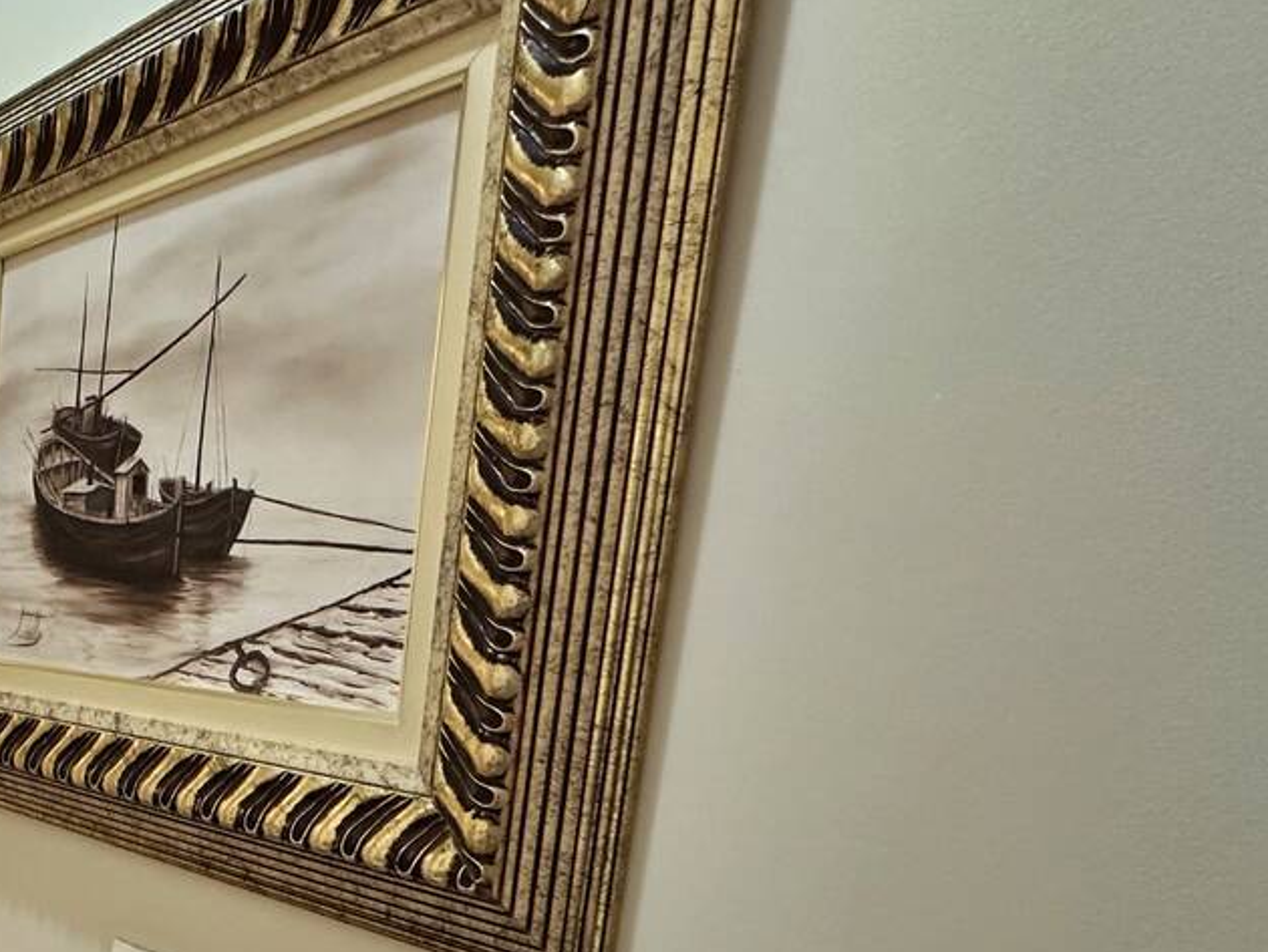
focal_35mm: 32
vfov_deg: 41.8
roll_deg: -3.1
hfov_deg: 46.9
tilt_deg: -8.9
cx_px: -14
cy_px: 795
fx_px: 1173
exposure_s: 1/60
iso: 250
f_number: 2.2
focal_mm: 2.22
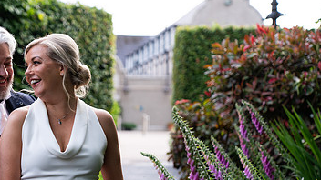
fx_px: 911
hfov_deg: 19.7
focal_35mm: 107
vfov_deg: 11.3
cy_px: 157
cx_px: 57
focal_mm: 62
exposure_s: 1/200
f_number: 2.8
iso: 320
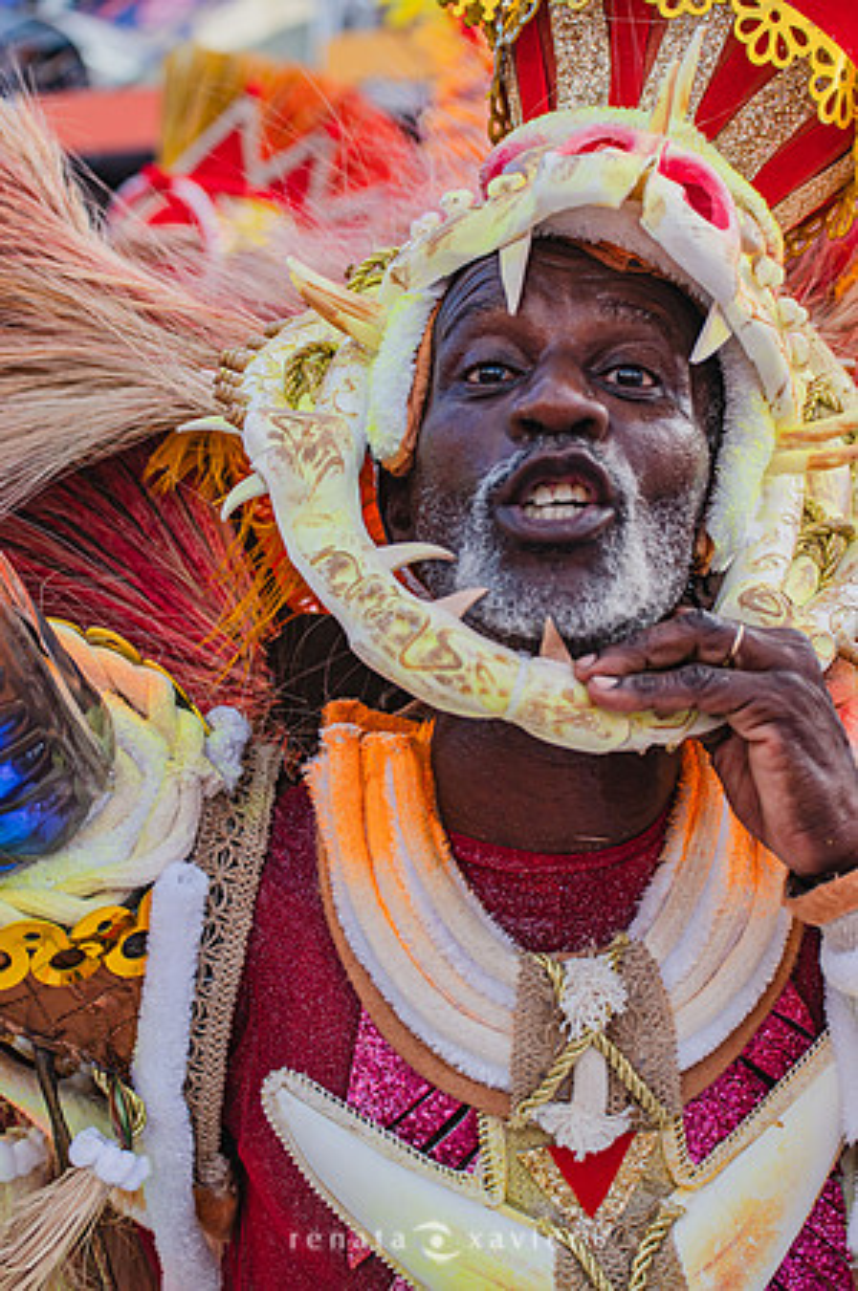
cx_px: 429
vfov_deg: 28.9
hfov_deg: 19.4
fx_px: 2508
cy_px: 646
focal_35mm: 70
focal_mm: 70
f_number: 5.6
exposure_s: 1/1600
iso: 640
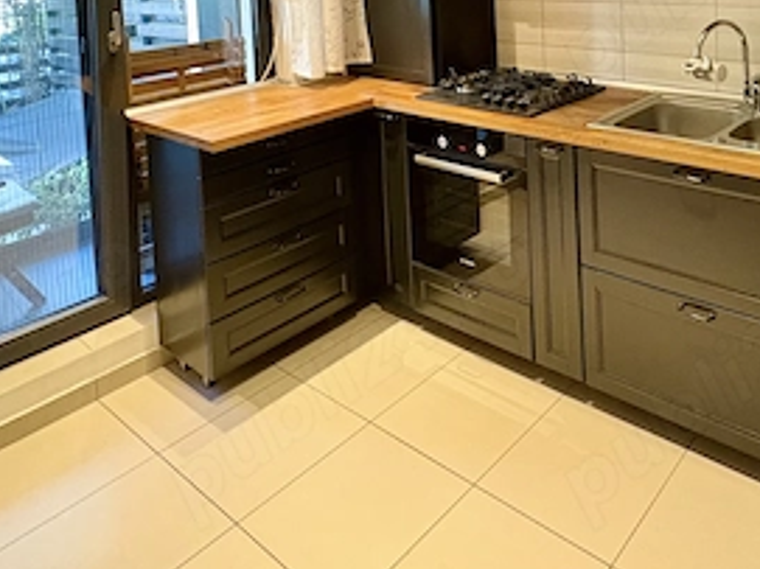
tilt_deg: -2.8
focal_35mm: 31
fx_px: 680
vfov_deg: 39.0
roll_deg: +2.5
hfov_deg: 56.2
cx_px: 547
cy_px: -25
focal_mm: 2.22
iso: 800
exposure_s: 1/33
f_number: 2.2
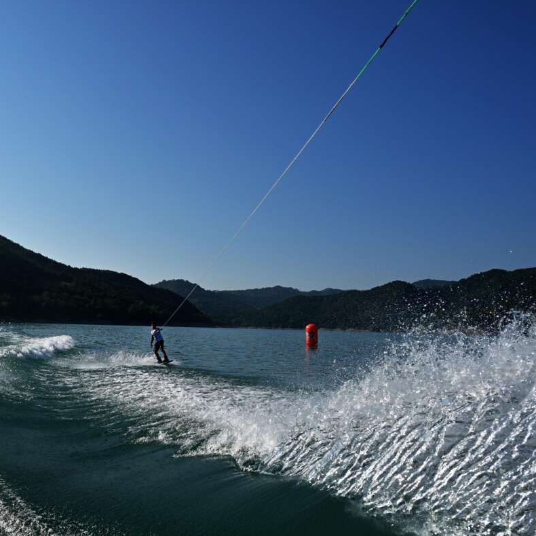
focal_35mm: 31
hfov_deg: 52.2
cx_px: 212
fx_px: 543
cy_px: 270
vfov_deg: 52.5
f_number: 5.6
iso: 400
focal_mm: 24
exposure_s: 1/8000
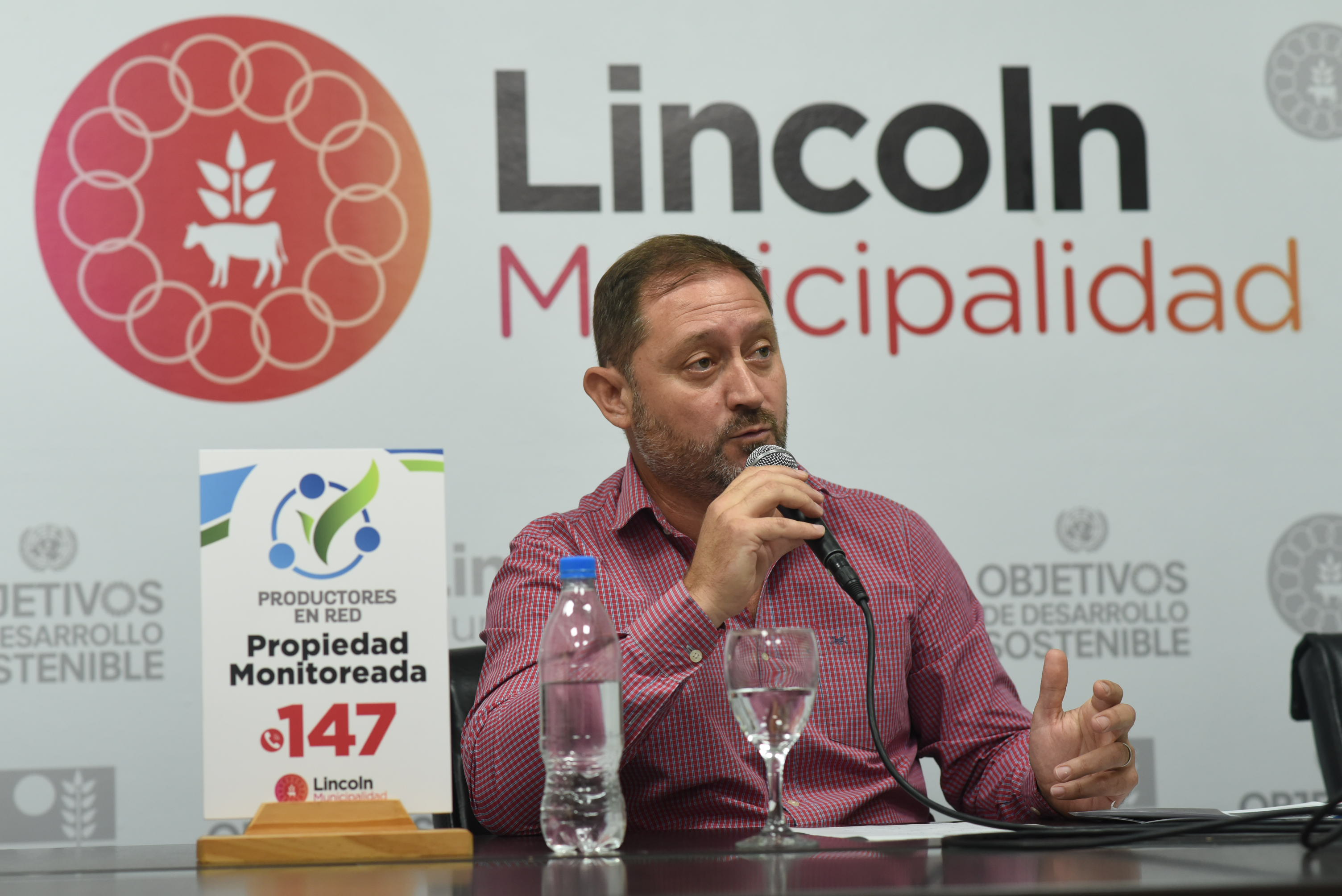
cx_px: 671
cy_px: 448
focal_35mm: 85
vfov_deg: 16.1
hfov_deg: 23.9
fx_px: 3170
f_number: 4
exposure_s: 1/250
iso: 1600
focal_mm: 85
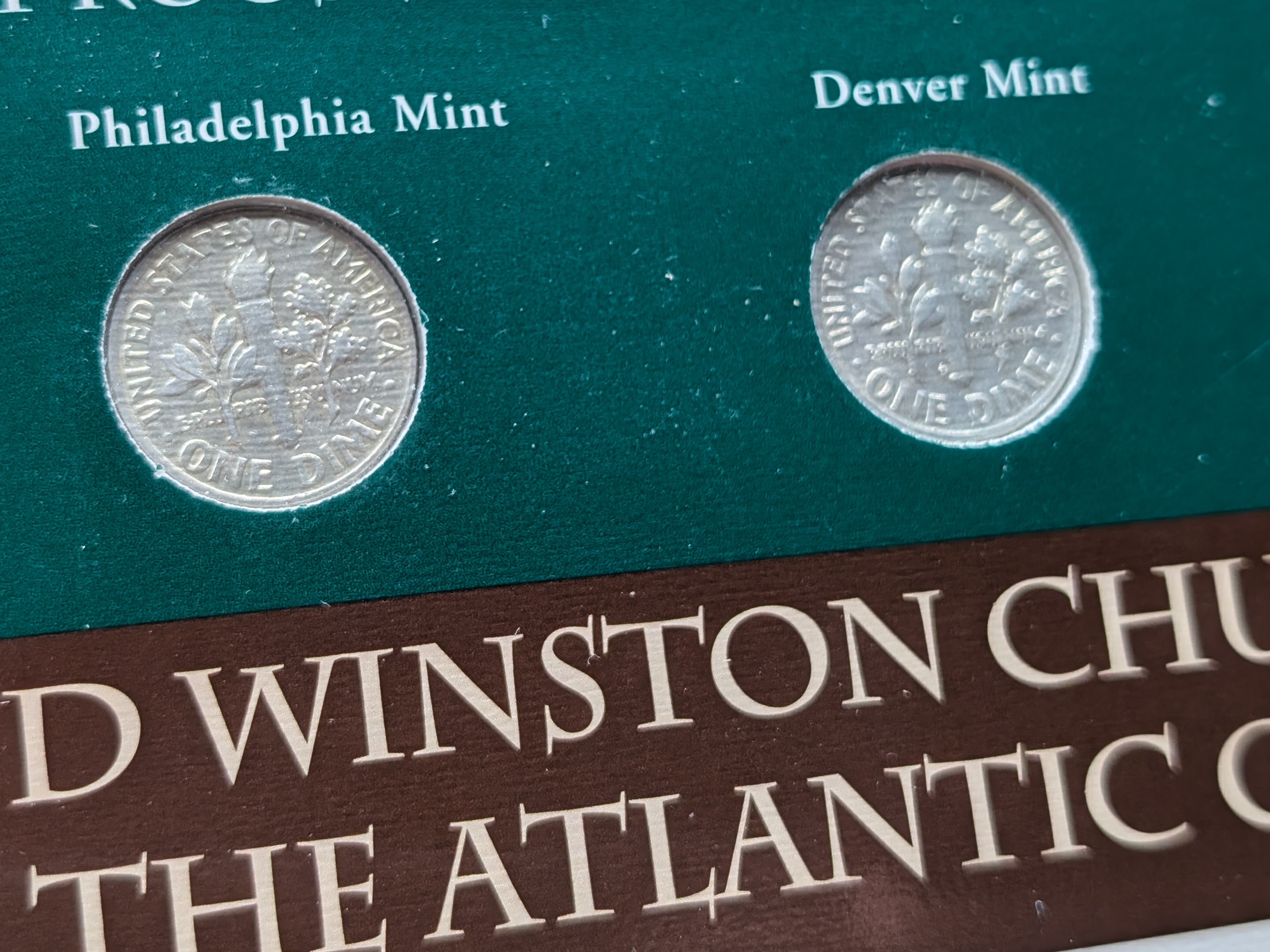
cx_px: 526
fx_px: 2348
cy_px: 340
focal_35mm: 64
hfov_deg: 30.2
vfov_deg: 22.9
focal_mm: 6.9
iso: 69
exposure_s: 1/81.8
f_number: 1.68
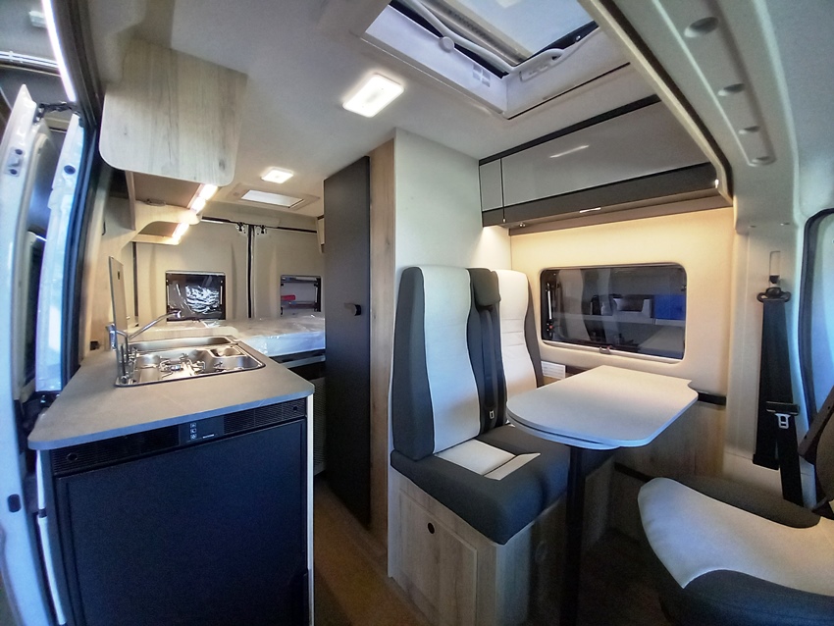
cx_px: 417
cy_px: 313
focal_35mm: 13
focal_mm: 1.13
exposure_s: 1/50
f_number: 2.2
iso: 200
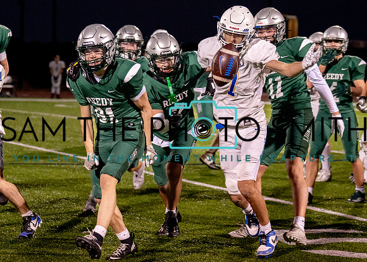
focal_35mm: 142
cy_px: 109
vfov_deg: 10.1
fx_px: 1482
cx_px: 111
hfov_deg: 14.1
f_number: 2.8
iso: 3200
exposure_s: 1/1000
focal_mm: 70
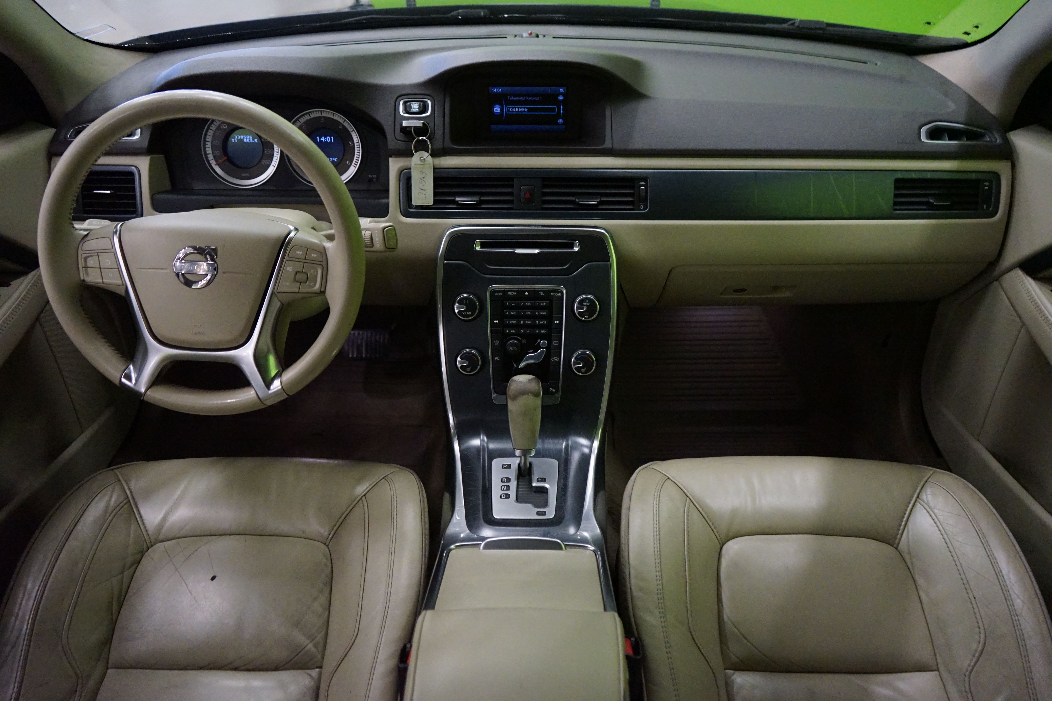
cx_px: 526
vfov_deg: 46.4
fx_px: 818
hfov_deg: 65.5
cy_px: 350
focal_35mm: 28
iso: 6400
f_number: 3.5
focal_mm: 28
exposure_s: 1/100
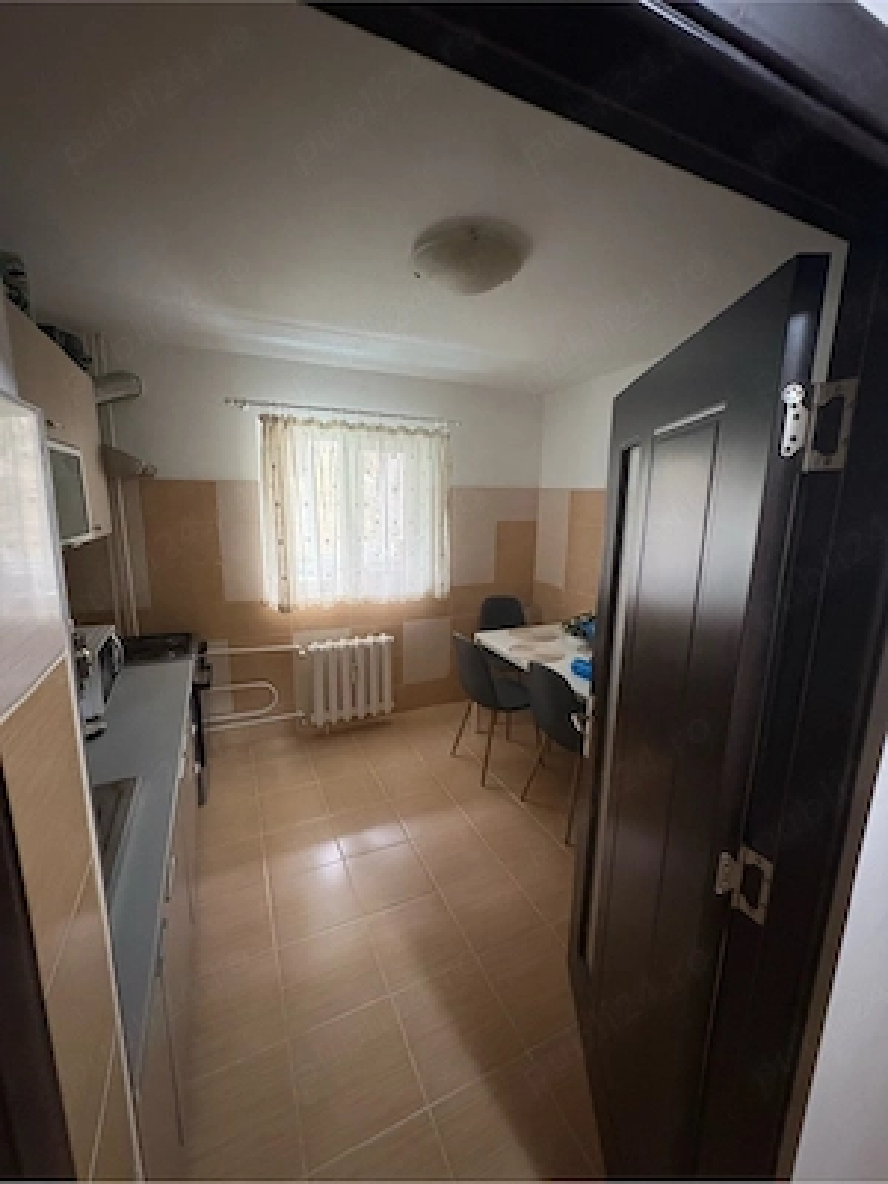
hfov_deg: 85.7
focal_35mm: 14
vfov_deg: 102.1
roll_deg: -1.5
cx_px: 444
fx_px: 479
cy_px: 592
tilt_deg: -11.3
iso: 1000
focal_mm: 2.22
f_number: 2.2
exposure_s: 1/60
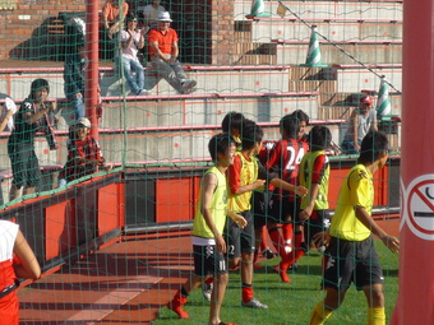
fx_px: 1642
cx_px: 266
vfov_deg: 11.3
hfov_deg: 15.0
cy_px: 150
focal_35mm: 131
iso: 100
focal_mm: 10.4
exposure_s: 1/640
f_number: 4.7
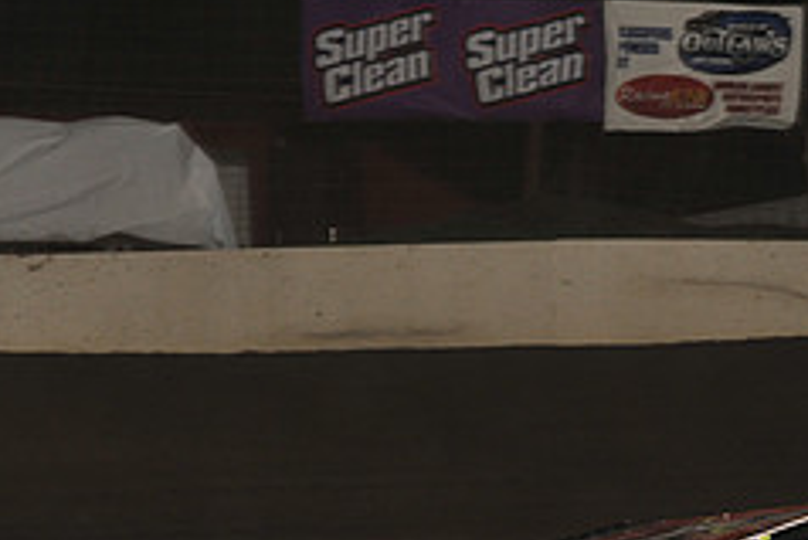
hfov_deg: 9.2
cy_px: 628
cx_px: 564
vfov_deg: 6.1
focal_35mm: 224
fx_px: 5030
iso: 800
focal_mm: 92
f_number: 6.3
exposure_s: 1/320
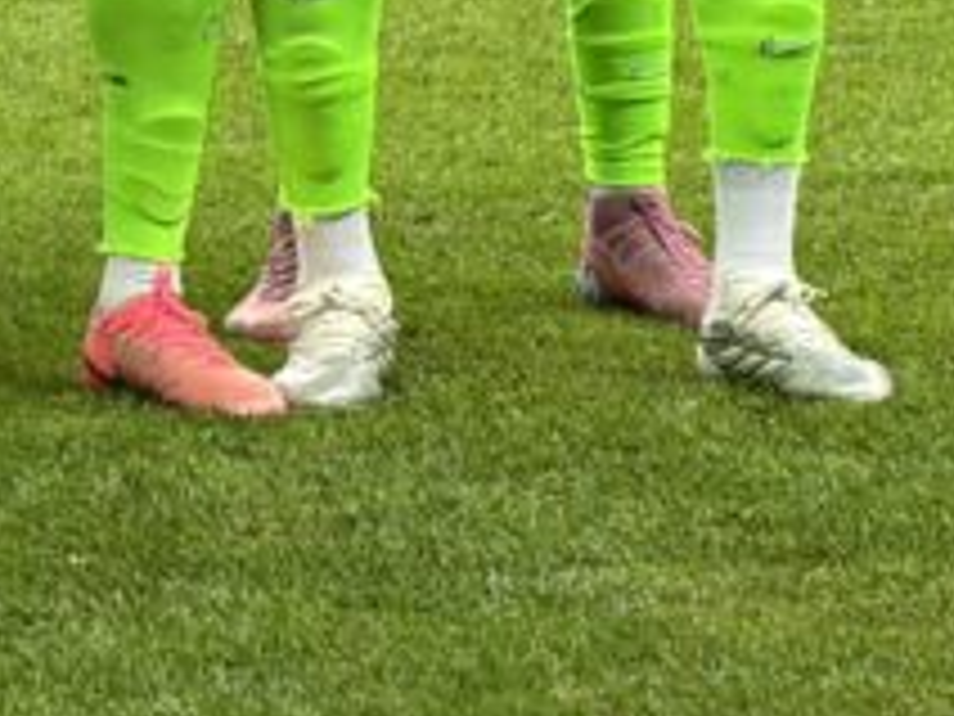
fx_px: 13284
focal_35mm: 482
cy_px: -752
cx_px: -810
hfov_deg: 4.1
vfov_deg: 3.1
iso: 200
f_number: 2.8
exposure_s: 1/100
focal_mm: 16.89
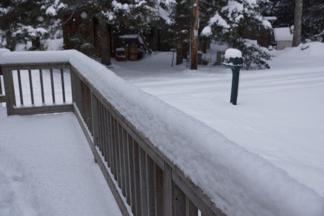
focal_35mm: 42
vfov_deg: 31.9
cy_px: 108
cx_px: 162
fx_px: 378
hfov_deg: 46.4
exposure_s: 1/100
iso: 100
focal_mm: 28
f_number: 5
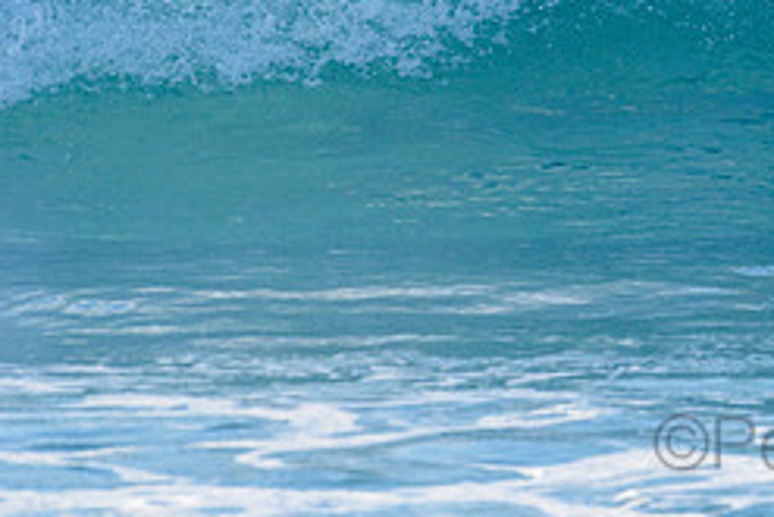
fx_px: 25276
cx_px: 896
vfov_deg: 1.2
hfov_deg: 1.8
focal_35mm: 1175
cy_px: -77
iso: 400
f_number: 5.6
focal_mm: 500
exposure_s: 1/2000
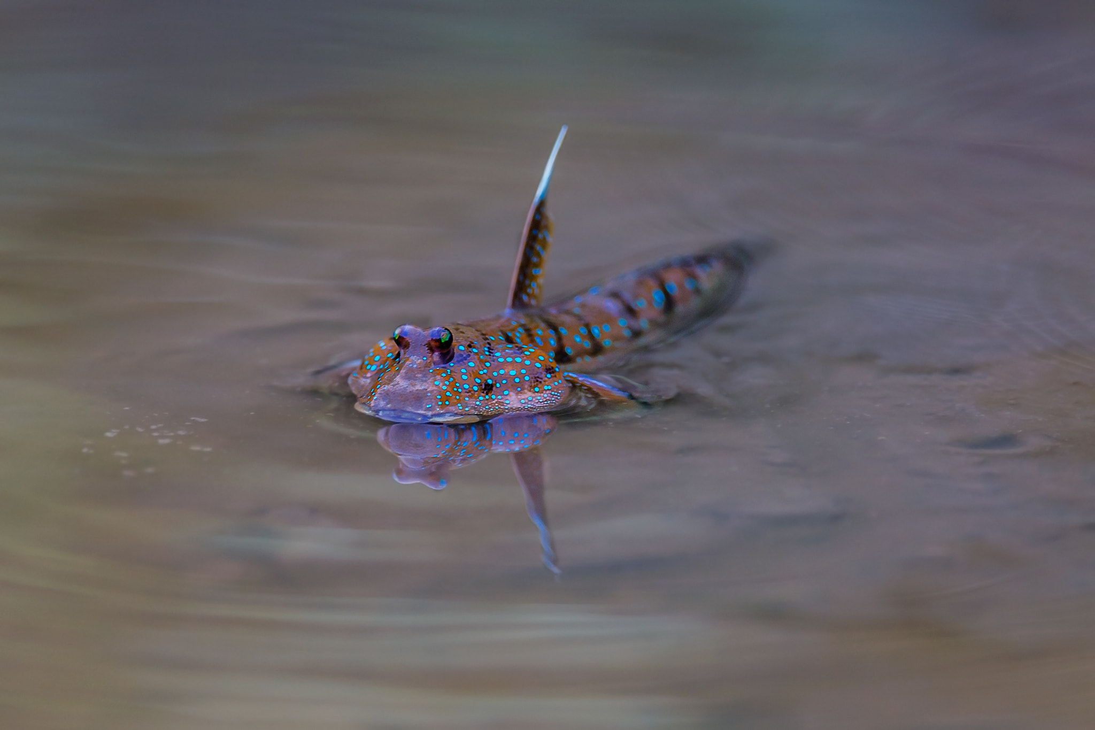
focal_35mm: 850
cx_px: 548
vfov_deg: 1.6
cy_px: 365
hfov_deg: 2.4
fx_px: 25850
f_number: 5.6
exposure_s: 1/500
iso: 800
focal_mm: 850
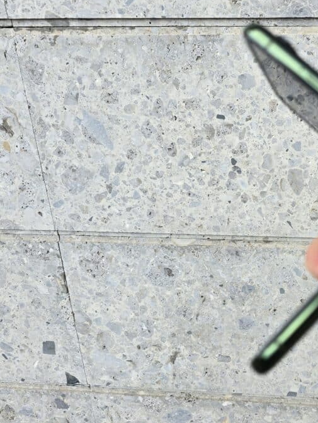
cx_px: 292
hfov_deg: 37.7
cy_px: 216
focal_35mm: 35
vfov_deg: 52.6
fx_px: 429
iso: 25
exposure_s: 1/180
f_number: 1.7
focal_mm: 6.3
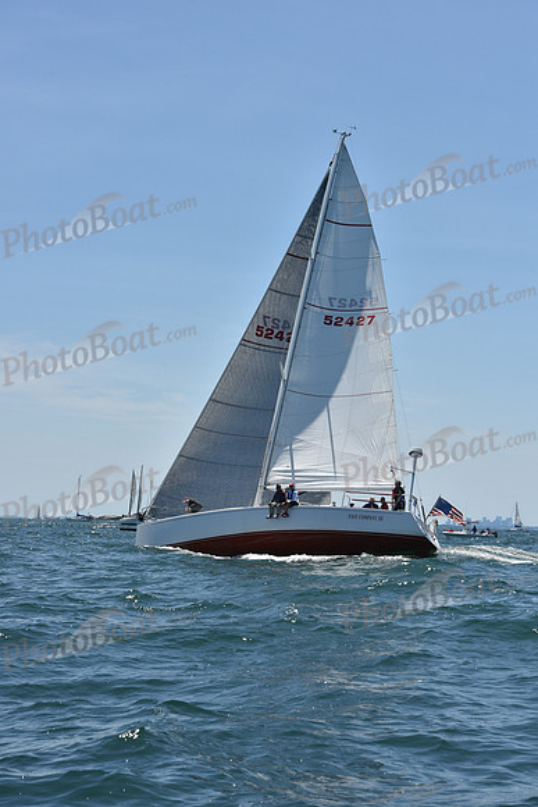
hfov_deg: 19.5
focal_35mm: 70
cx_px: 269
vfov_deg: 28.8
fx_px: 1568
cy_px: 404
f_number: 10
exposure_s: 1/1000
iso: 250
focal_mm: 70
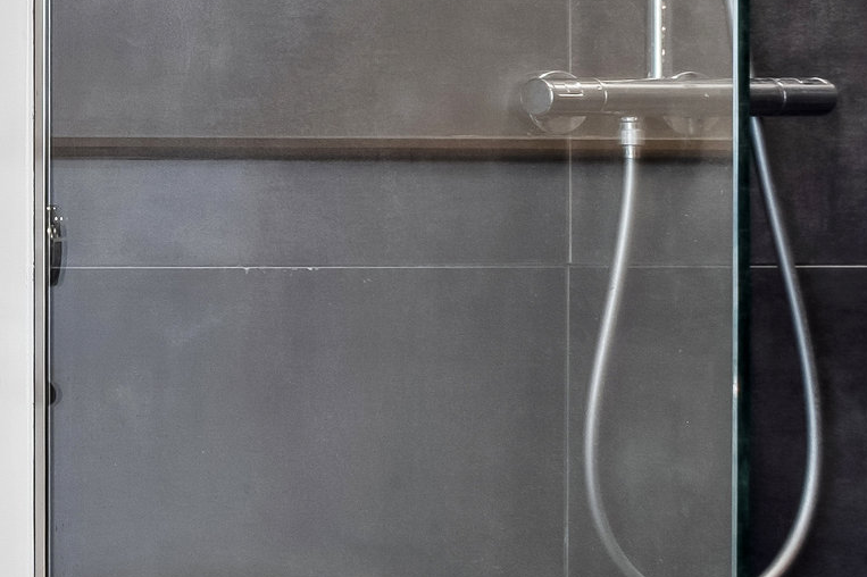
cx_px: -705
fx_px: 1420
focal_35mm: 59
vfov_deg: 22.5
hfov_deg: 21.5
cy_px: 74
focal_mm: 10
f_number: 10
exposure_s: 1/1.43
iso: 160
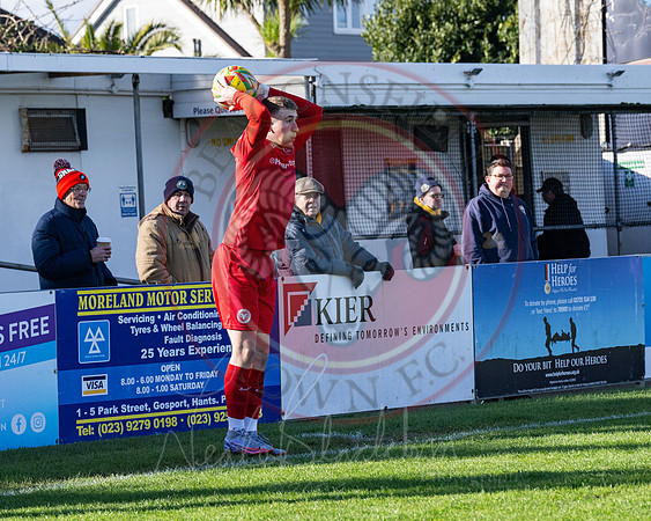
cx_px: 336
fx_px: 3087
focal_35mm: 160
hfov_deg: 12.0
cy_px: 254
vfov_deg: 9.6
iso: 400
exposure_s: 1/2500
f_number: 4
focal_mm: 81
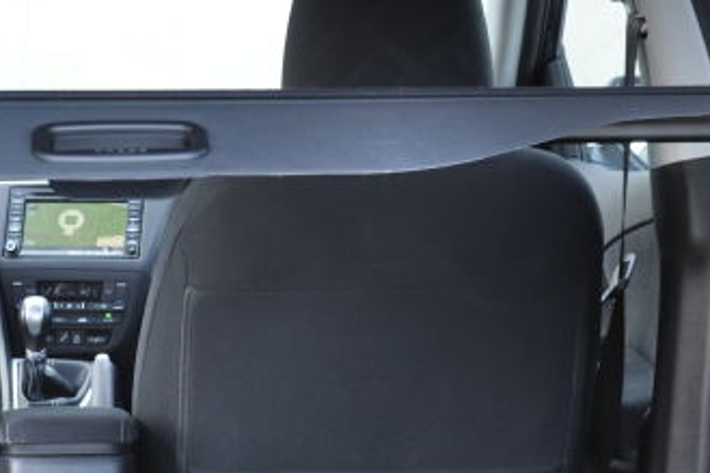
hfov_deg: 14.5
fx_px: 2760
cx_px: 43
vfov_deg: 9.6
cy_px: 631
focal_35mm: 140
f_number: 5.6
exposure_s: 1/30
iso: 320
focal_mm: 30
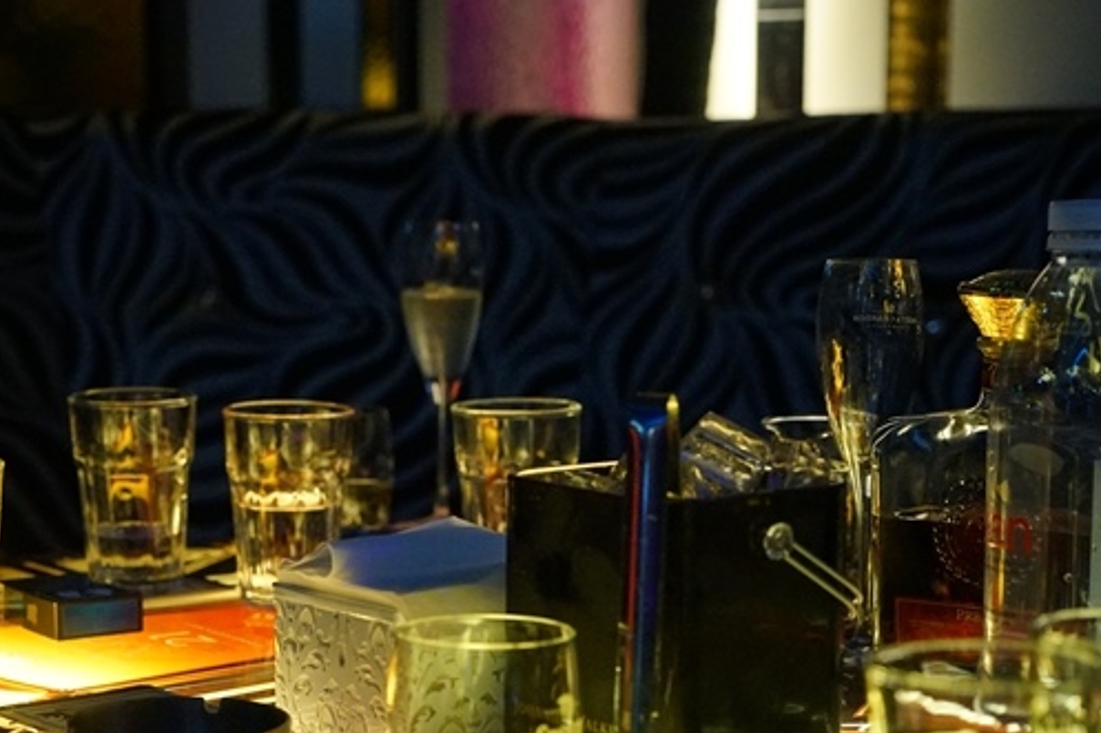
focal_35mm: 87
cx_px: 428
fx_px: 2660
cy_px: 535
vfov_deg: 15.6
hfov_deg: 23.3
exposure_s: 1/50
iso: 3200
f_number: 4
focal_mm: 54
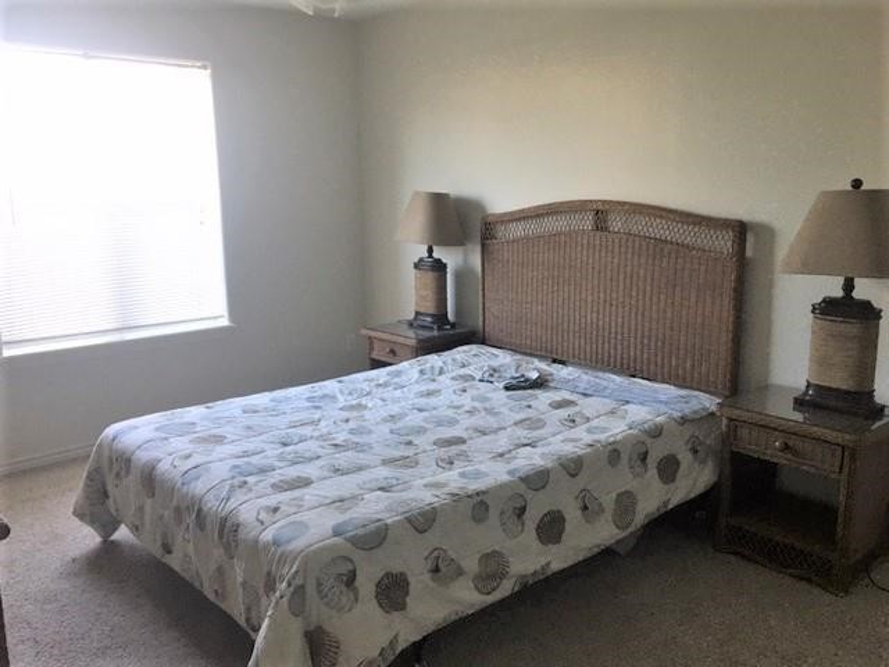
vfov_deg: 48.2
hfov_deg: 61.7
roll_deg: +0.0
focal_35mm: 29
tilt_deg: -10.1
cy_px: 334
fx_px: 745
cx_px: 444
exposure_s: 1/15
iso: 40
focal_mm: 4.15
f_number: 2.2
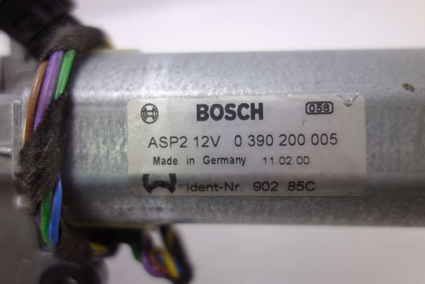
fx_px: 331
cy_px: 142
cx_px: 212
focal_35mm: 28
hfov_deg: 65.5
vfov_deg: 46.4
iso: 125
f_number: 2.2
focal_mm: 10.4
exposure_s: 1/100
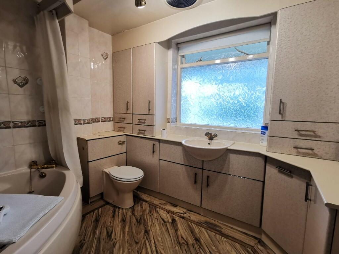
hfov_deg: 94.5
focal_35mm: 16
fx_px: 157
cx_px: 170
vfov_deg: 78.1
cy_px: 127
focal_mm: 2.26
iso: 320
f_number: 2.2
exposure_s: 1/50
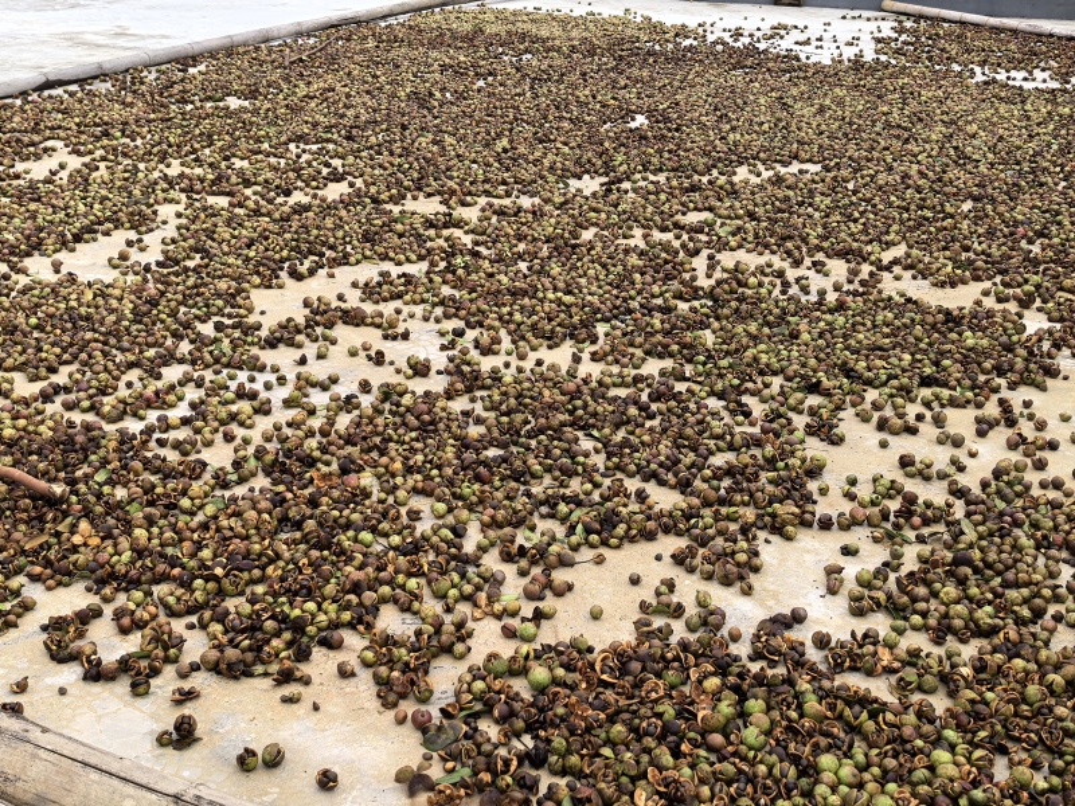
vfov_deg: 33.6
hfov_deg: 43.9
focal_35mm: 43
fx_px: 1335
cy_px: 403
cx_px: 538
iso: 50
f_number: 2
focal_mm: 8.5
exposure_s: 1/236
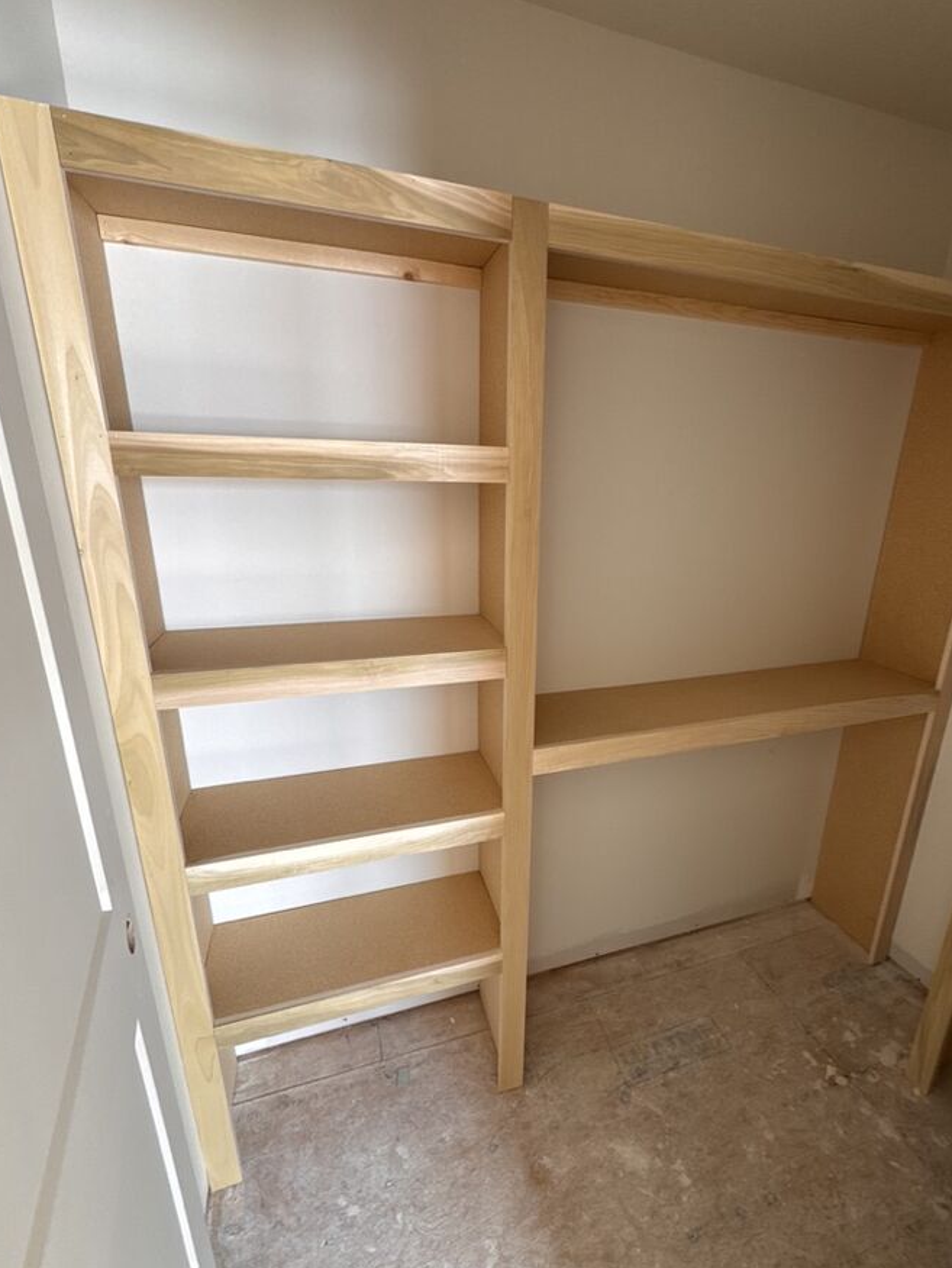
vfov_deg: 94.4
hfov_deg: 77.9
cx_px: 525
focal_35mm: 16
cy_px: 652
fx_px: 586
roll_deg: -2.2
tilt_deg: -17.3
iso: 100
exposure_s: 1/99
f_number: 2.2
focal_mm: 2.22
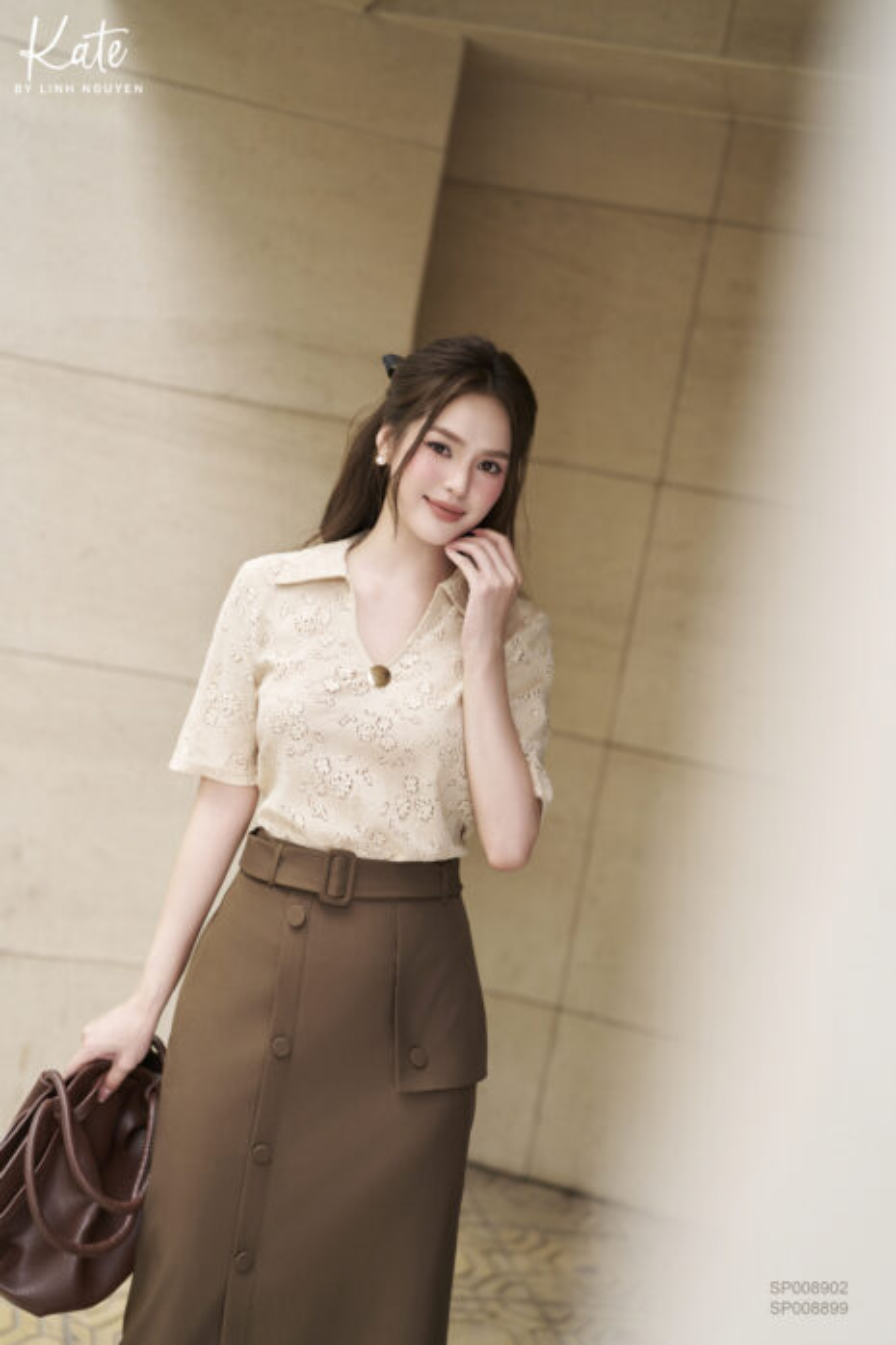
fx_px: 1867
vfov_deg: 39.6
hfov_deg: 27.0
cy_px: 672
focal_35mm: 50
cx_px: 448
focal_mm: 50
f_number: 2.2
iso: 320
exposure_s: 1/250
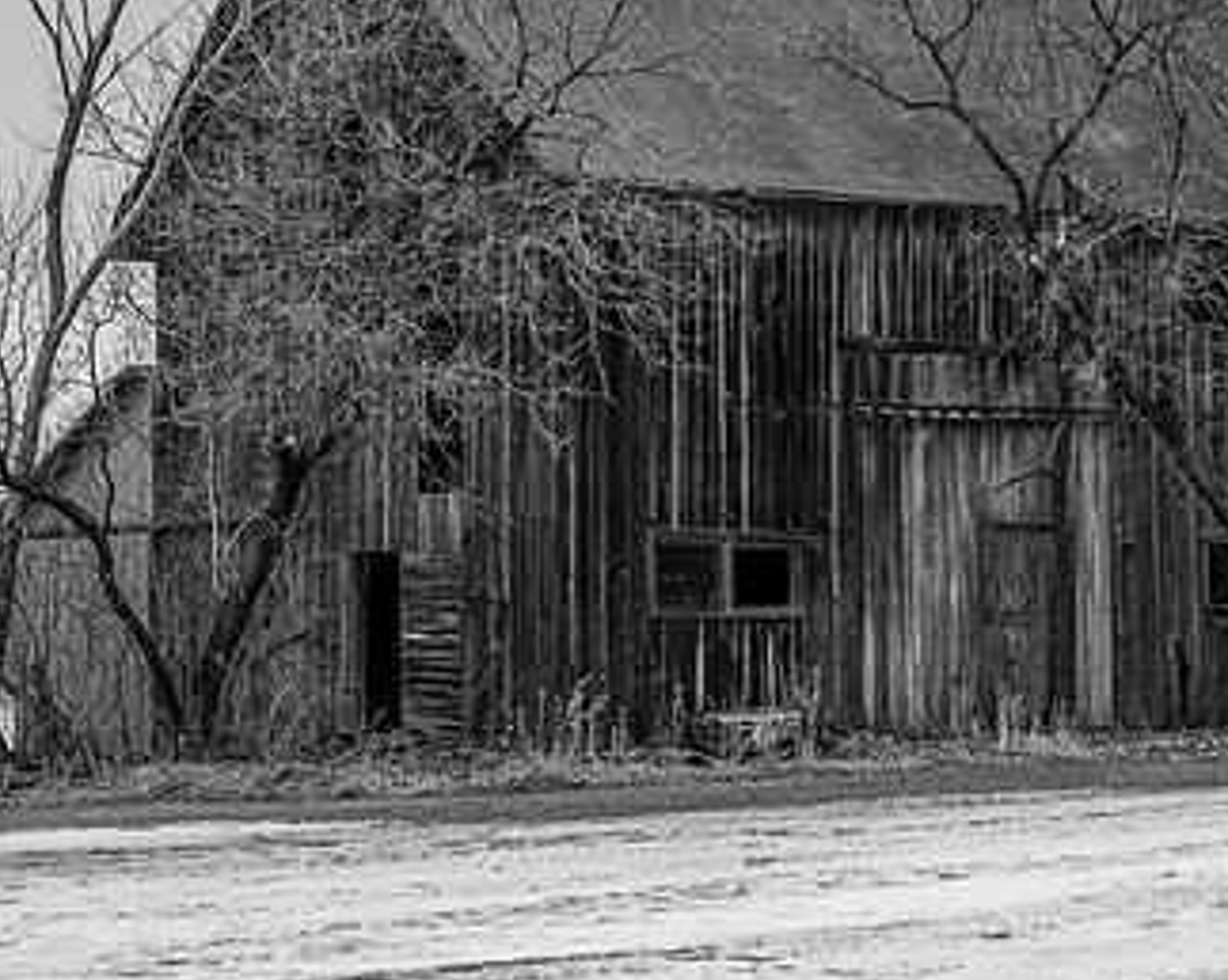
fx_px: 3451
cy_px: 369
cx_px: 806
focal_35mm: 95
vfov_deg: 16.2
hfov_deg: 20.1
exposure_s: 1/160
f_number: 4
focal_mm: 50
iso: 100
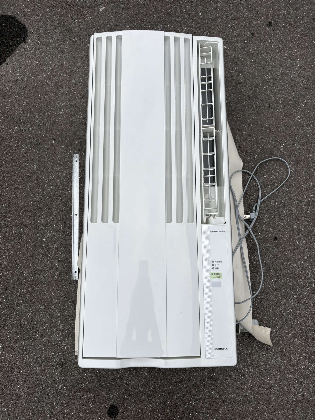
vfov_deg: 67.3
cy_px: 210
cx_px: 158
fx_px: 315
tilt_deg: -79.1
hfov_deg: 53.1
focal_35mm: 26
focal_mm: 5.96
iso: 50
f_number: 1.6
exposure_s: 1/680
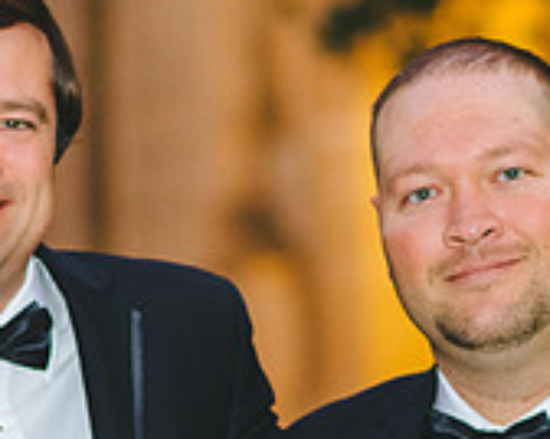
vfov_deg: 4.0
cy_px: 447
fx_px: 6243
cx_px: 326
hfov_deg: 5.0
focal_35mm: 384
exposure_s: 1/125
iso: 1600
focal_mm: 85
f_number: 2.2
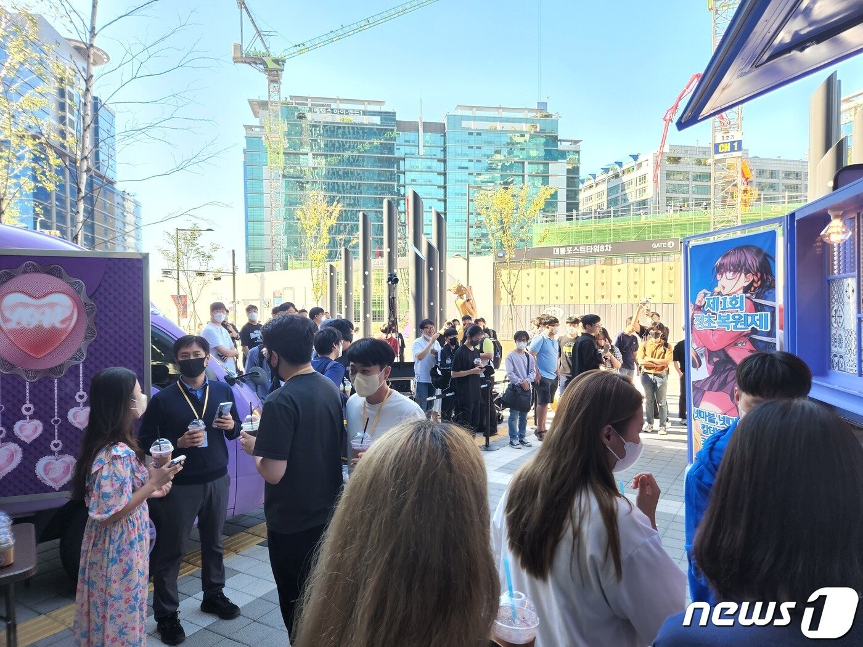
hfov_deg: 73.9
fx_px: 573
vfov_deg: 58.9
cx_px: 432
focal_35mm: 23
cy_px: 324
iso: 25
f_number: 1.8
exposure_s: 1/120
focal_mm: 5.4
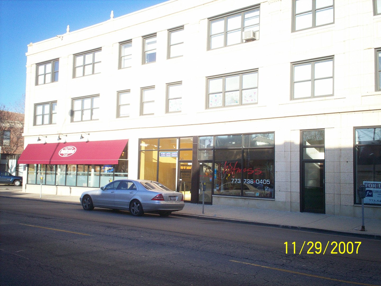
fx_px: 396
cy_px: 143
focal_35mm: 36
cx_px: 190
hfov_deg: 51.4
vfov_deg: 39.7
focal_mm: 6
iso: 100
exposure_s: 1/226
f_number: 4.5
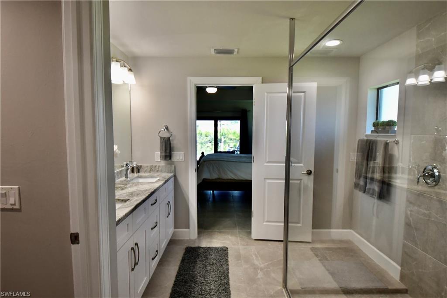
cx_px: 224
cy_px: 149
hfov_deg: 84.0
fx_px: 248
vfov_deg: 61.9
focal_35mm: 20
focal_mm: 10
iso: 500
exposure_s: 1/250
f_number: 3.5
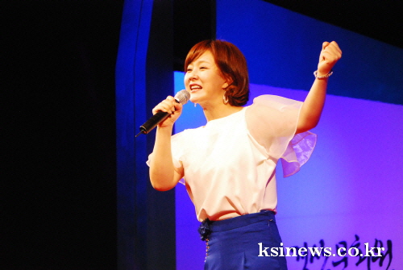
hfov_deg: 10.5
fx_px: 2186
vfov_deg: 7.1
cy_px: 135
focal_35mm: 195
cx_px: 202
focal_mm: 130
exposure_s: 1/200
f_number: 9
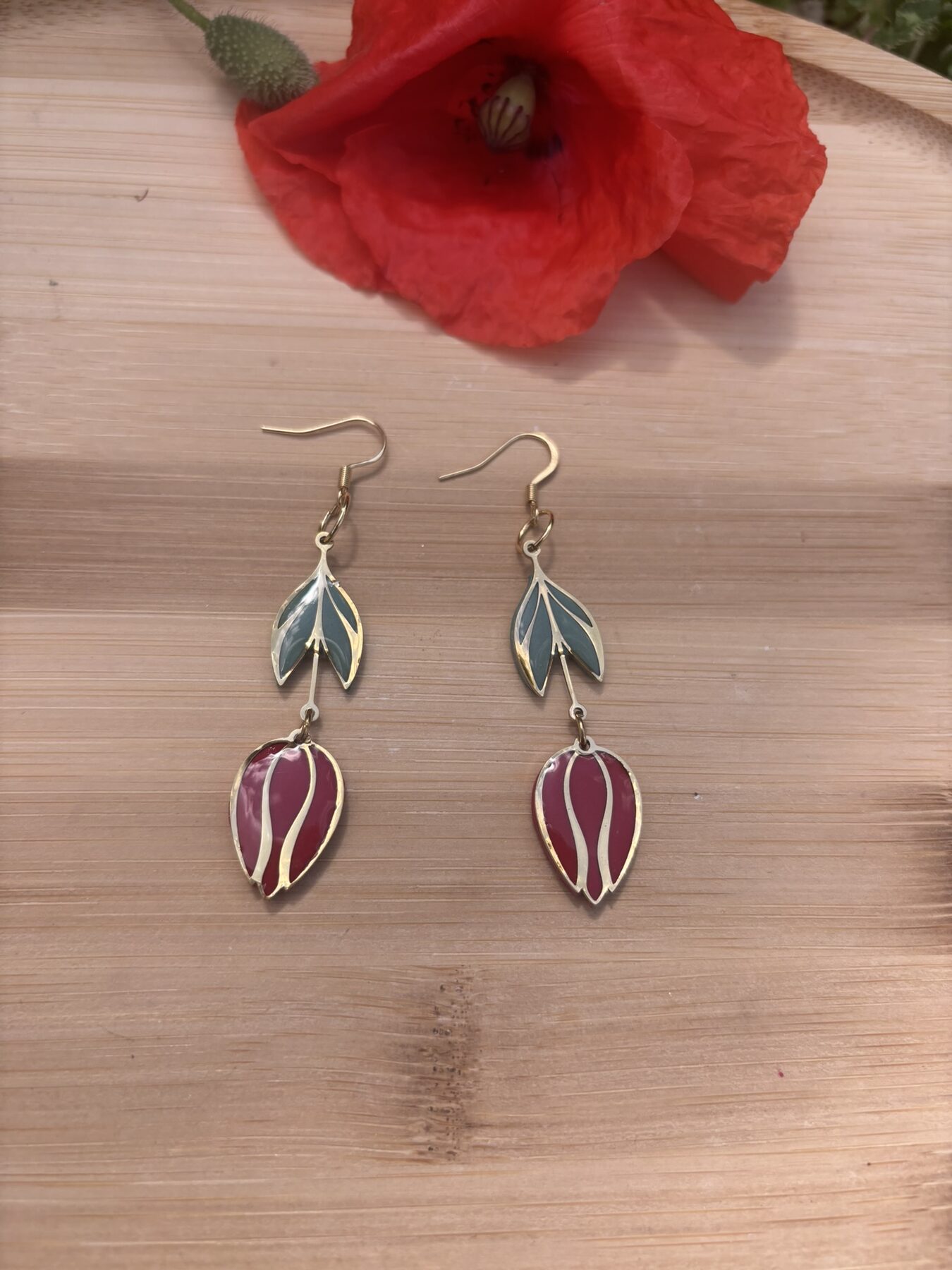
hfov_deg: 53.1
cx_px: 476
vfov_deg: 67.3
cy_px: 635
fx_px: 953
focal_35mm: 26
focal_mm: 5.96
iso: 50
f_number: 1.6
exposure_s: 1/1695
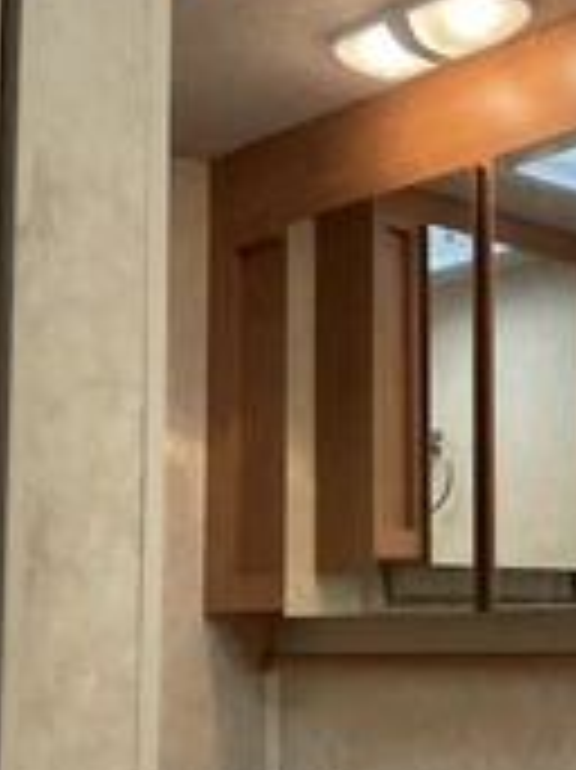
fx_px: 1511
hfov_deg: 21.0
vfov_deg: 28.5
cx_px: 558
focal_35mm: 68
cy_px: 468
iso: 160
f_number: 1.8
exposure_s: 1/60
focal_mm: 3
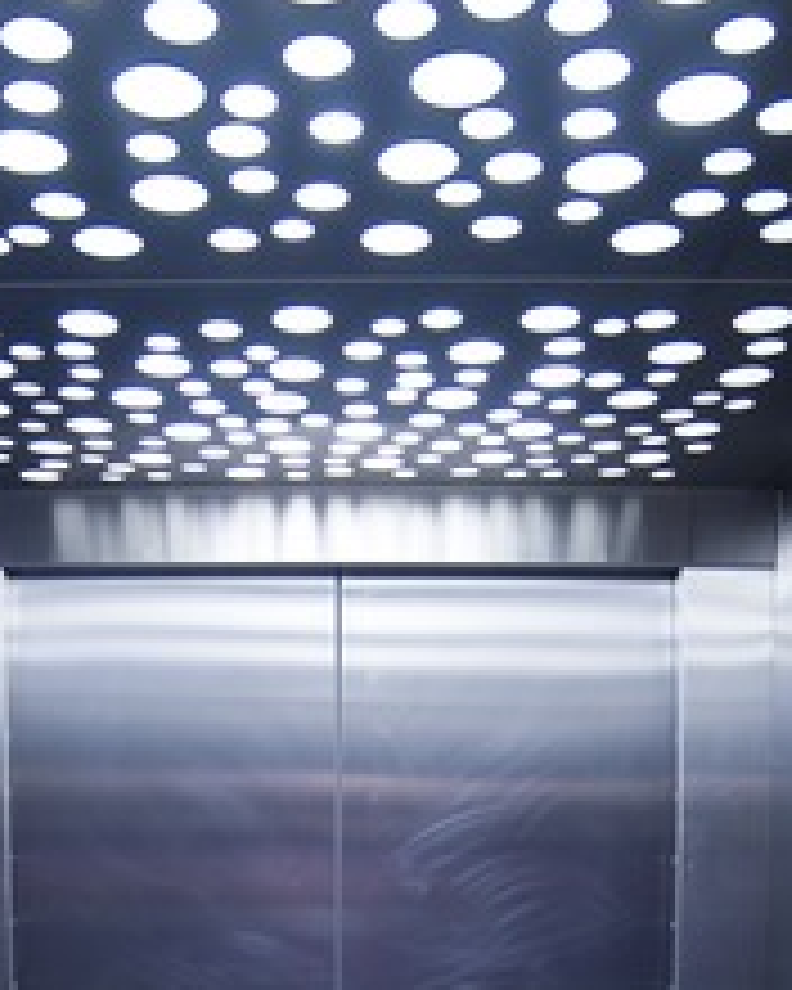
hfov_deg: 35.6
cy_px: 929
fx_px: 1231
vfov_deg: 39.9
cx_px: 335
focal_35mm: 42
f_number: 3.5
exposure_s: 1/13
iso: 1000
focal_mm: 18
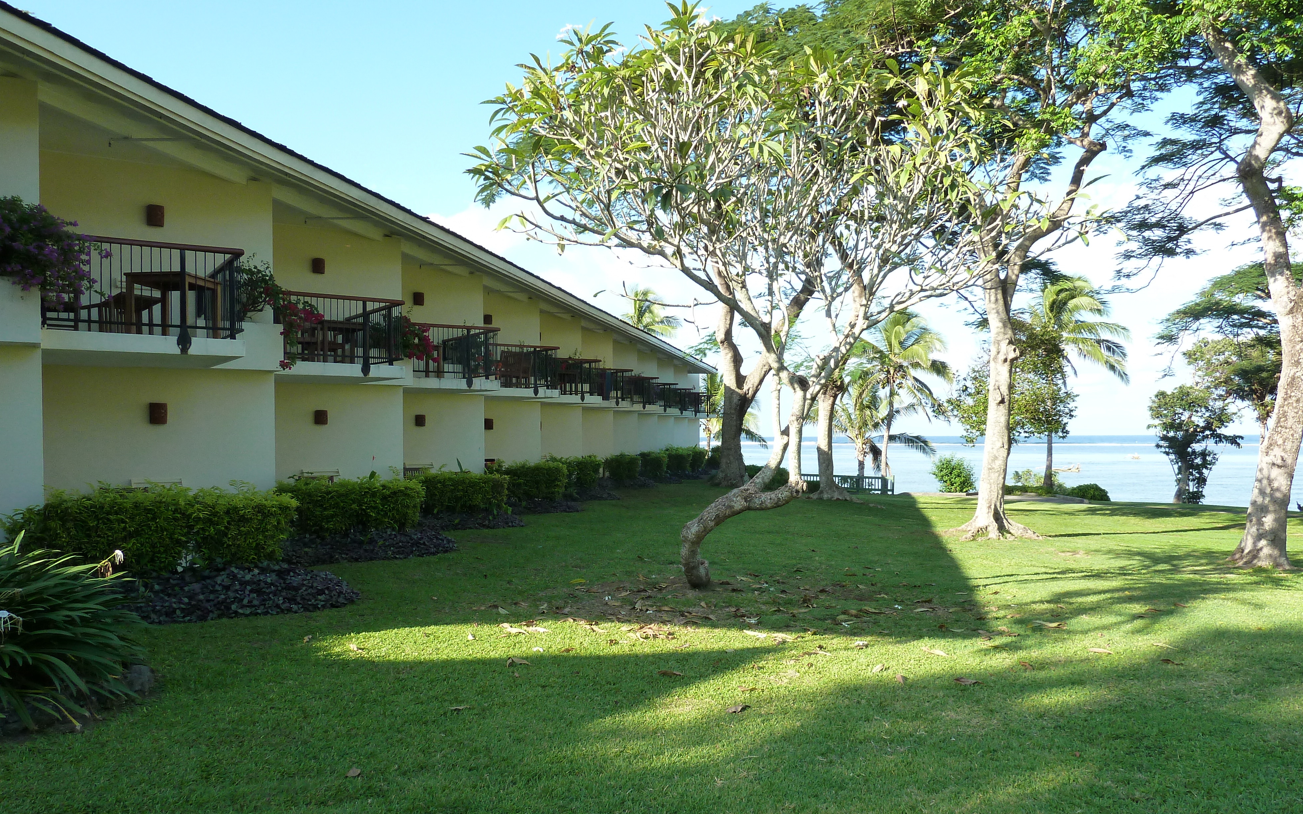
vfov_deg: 45.9
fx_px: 959
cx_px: 651
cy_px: 465
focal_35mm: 27
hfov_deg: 68.4
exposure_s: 1/160
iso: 125
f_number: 4
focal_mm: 4.1
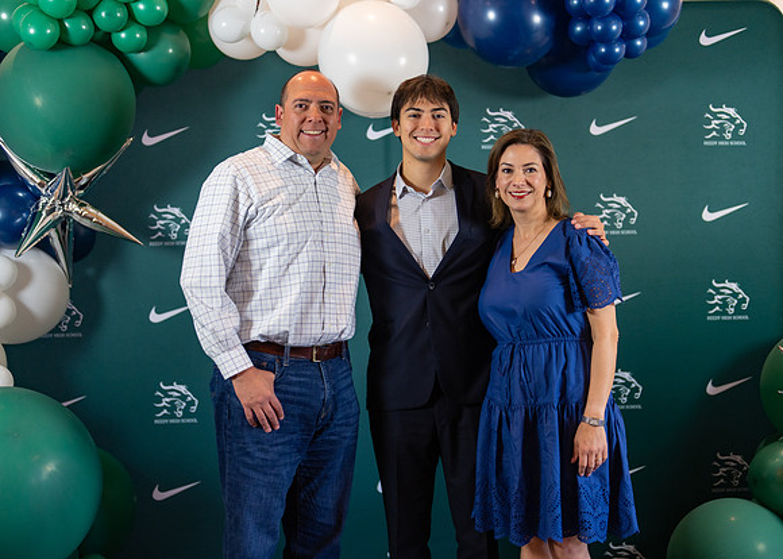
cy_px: 279
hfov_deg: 35.8
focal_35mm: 55
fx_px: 1213
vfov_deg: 25.9
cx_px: 411
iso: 500
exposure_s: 1/400
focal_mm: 50
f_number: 1.2
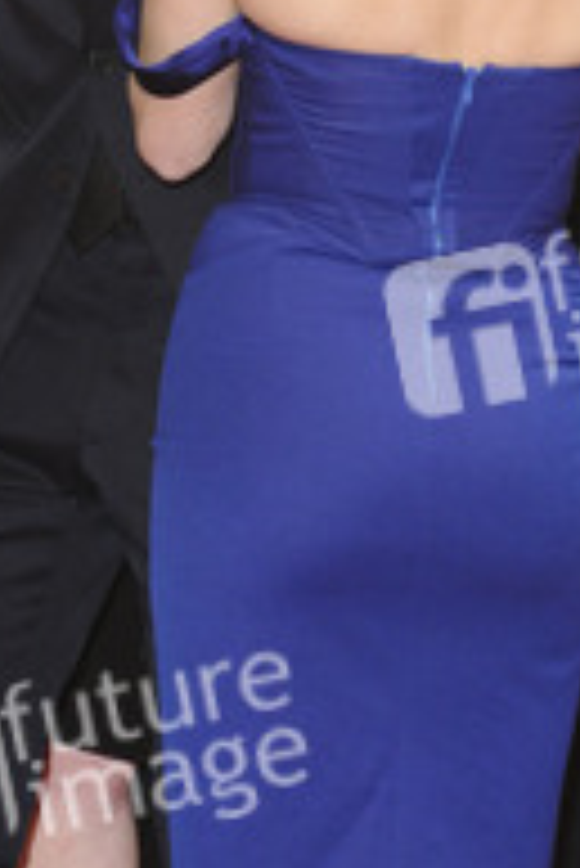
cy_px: 85
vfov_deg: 5.9
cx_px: 209
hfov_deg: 3.9
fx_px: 8418
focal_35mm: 349
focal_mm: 112
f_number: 5.6
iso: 640
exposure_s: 1/160
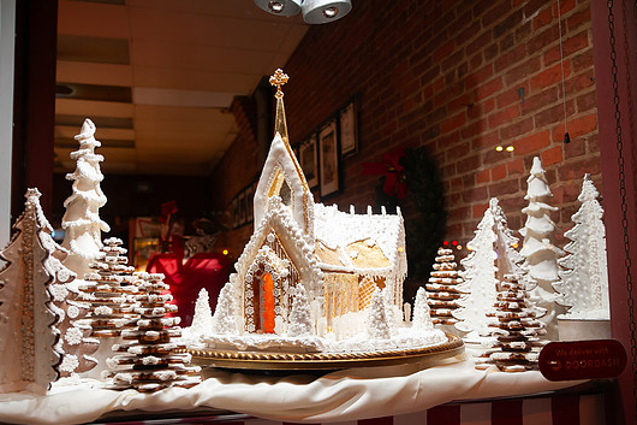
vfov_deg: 37.8
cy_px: 211
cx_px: 303
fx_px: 619
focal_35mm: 35
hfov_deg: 54.4
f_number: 2.8
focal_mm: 32
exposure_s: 1/125
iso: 1000
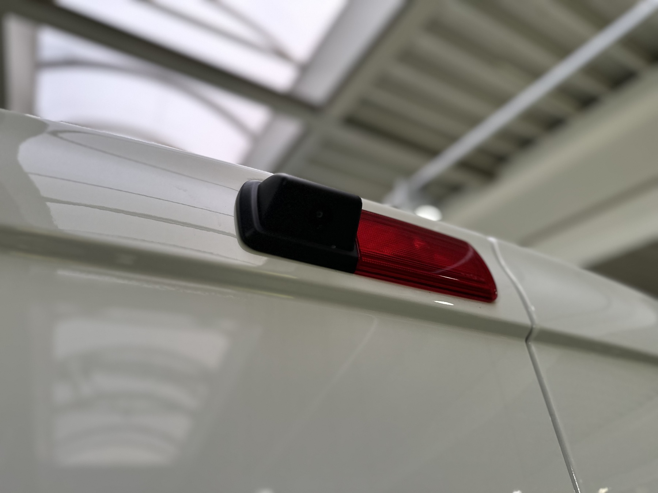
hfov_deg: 71.6
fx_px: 456
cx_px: 329
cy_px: 246
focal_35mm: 24
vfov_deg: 56.8
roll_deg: -1.0
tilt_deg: +26.2
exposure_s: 1/100
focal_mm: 6.86
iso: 200
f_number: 1.78
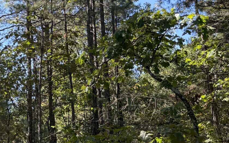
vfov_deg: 16.9
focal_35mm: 77
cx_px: -60
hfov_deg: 23.9
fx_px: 481
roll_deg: +1.0
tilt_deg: +7.6
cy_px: 107
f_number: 1.78
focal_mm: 6.76
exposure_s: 1/435
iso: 100
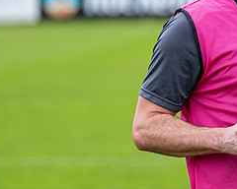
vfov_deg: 2.7
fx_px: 4026
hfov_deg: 3.4
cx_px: 251
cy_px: 59
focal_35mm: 574
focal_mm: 145
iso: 1000
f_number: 2.8
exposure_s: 1/800
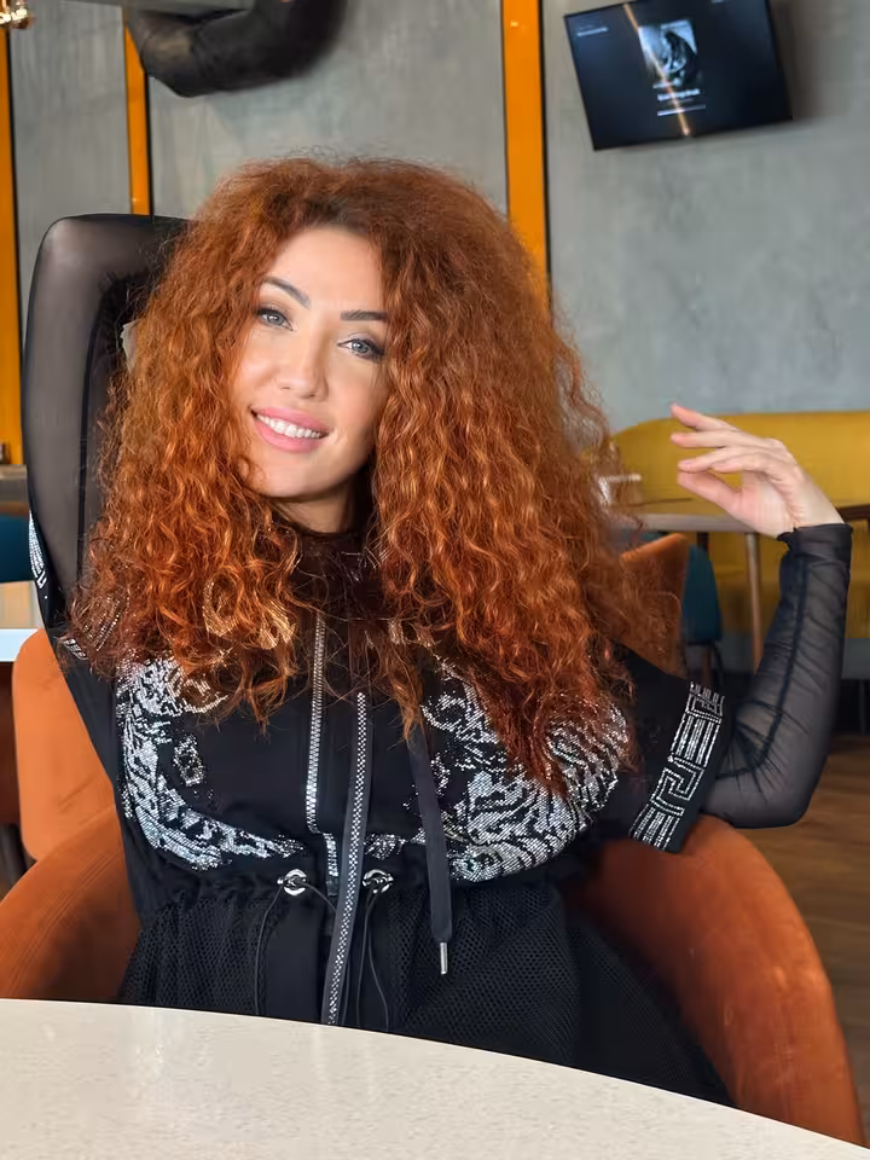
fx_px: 1609
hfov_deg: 30.3
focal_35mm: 48
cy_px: 580
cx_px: 435
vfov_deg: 39.7
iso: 125
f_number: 1.78
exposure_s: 1/50
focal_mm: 6.86
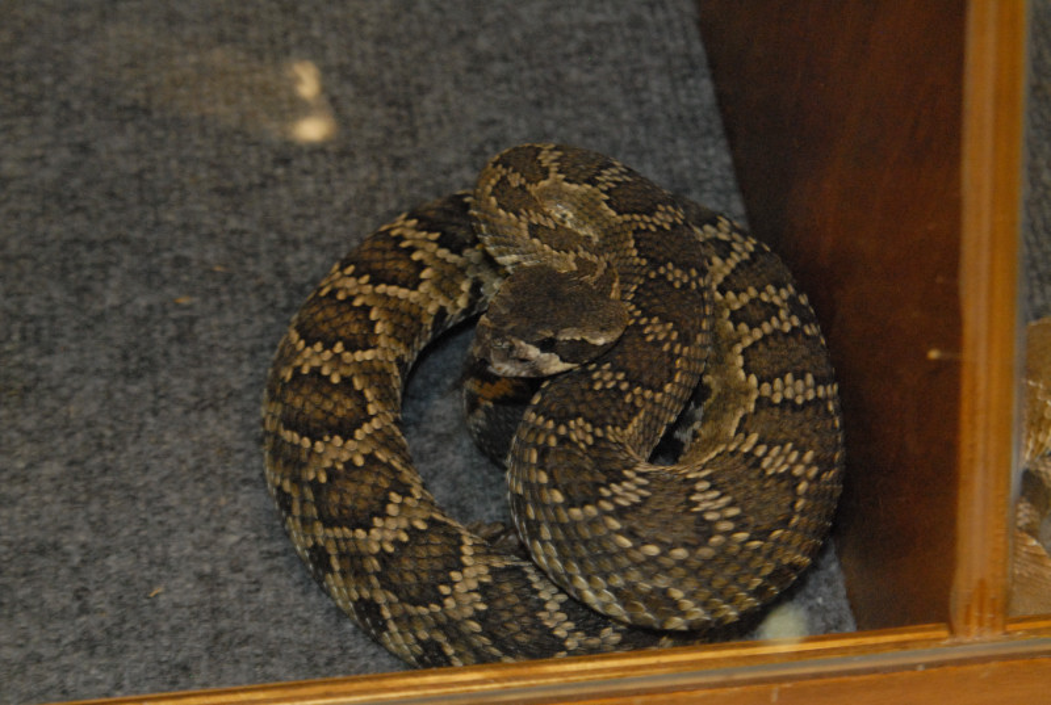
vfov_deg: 17.6
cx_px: 526
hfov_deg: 25.9
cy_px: 352
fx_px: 2282
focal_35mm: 78
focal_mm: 52
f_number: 5.6
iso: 1600
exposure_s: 1/30
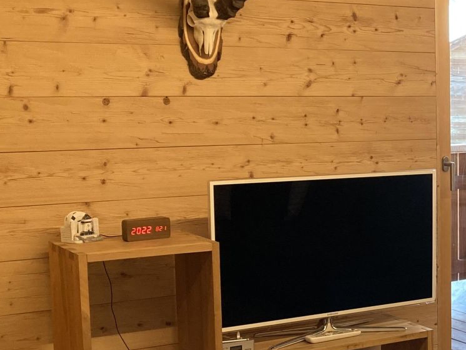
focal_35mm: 77
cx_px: 515
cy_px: 246
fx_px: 1037
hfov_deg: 23.7
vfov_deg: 19.1
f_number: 1.8
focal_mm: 3.99
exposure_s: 1/50
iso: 125
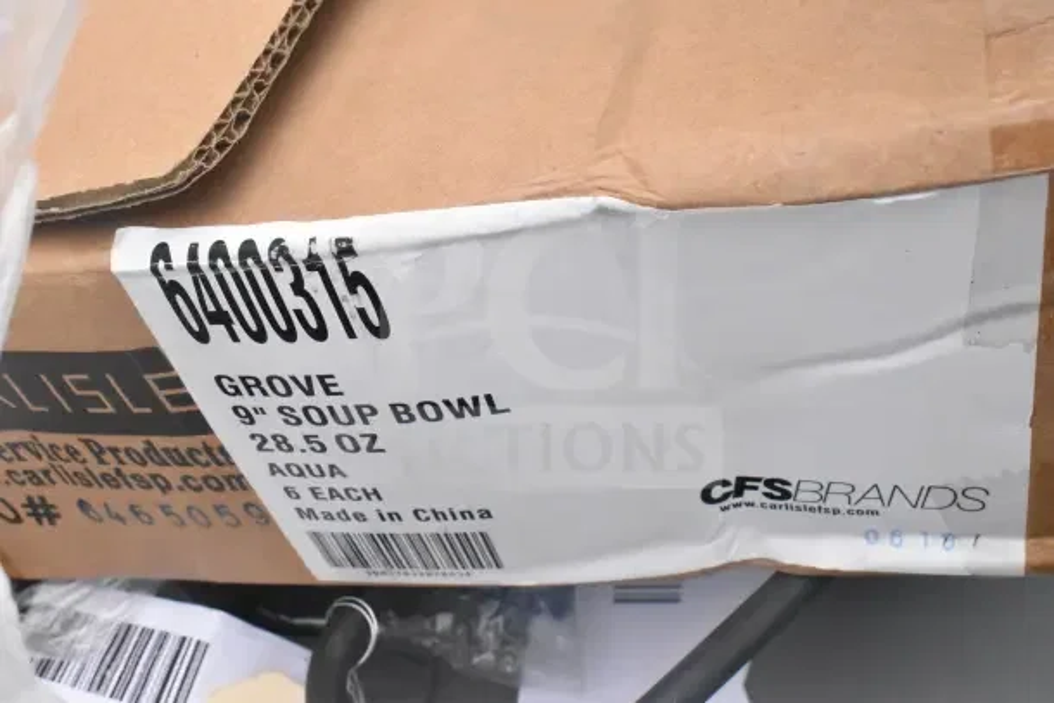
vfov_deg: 30.9
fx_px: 1274
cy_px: 352
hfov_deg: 45.0
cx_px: 527
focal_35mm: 44
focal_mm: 29
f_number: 16
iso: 6400
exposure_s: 1/1000
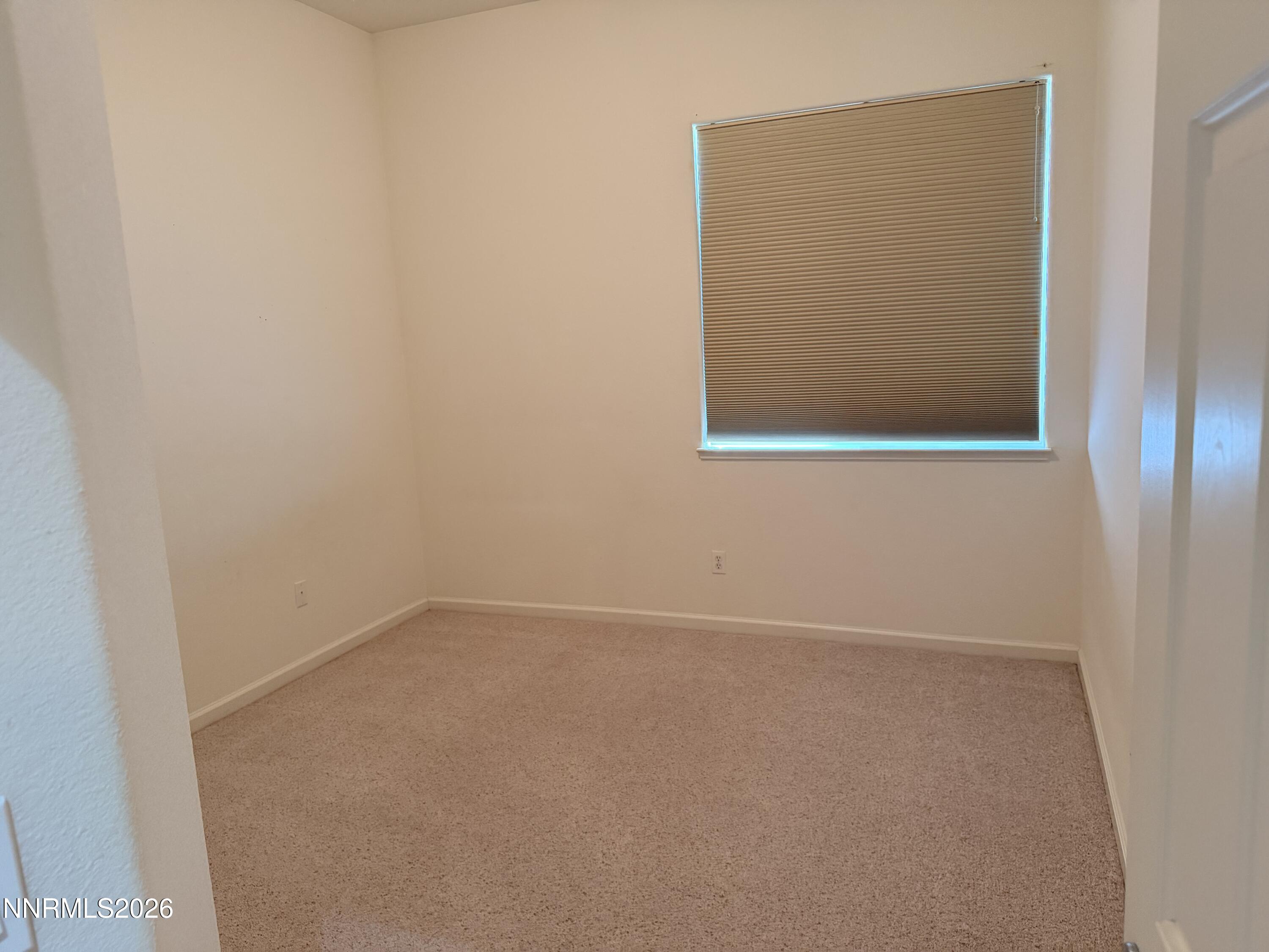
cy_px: 476
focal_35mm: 24
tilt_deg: -9.1
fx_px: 880
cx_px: 634
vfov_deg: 56.8
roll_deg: +3.8
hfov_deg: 71.6
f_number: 1.78
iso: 640
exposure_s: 1/60
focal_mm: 6.76
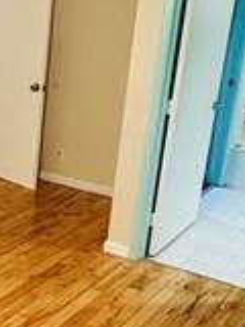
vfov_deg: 28.9
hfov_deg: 20.2
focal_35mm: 67
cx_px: -67
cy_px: 192
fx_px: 632
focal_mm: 2.22
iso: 500
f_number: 2.2
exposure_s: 1/60
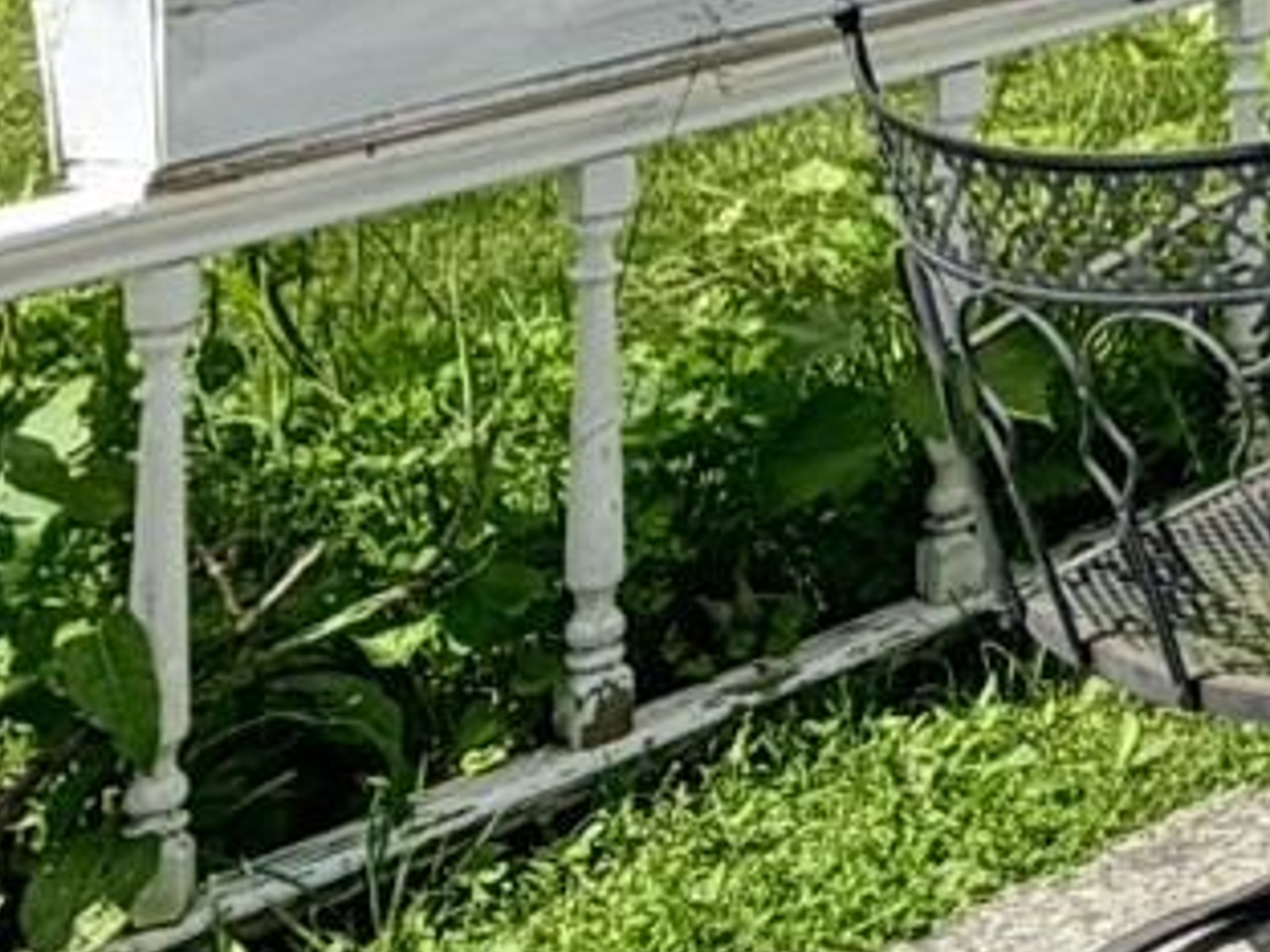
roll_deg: -1.3
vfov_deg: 14.2
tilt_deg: -1.6
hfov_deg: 15.1
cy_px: -753
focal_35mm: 92
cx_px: 2837
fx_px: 3375
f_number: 2.2
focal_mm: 2.22
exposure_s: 1/1285
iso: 20
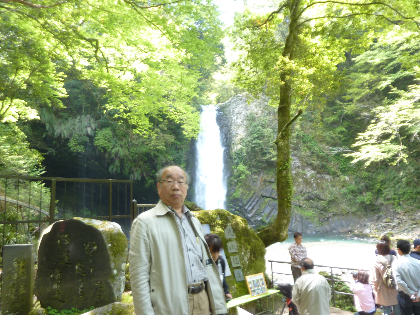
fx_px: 303
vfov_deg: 54.9
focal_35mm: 25
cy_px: 158
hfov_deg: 69.4
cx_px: 210
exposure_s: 1/40
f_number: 3.3
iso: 80
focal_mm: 4.1
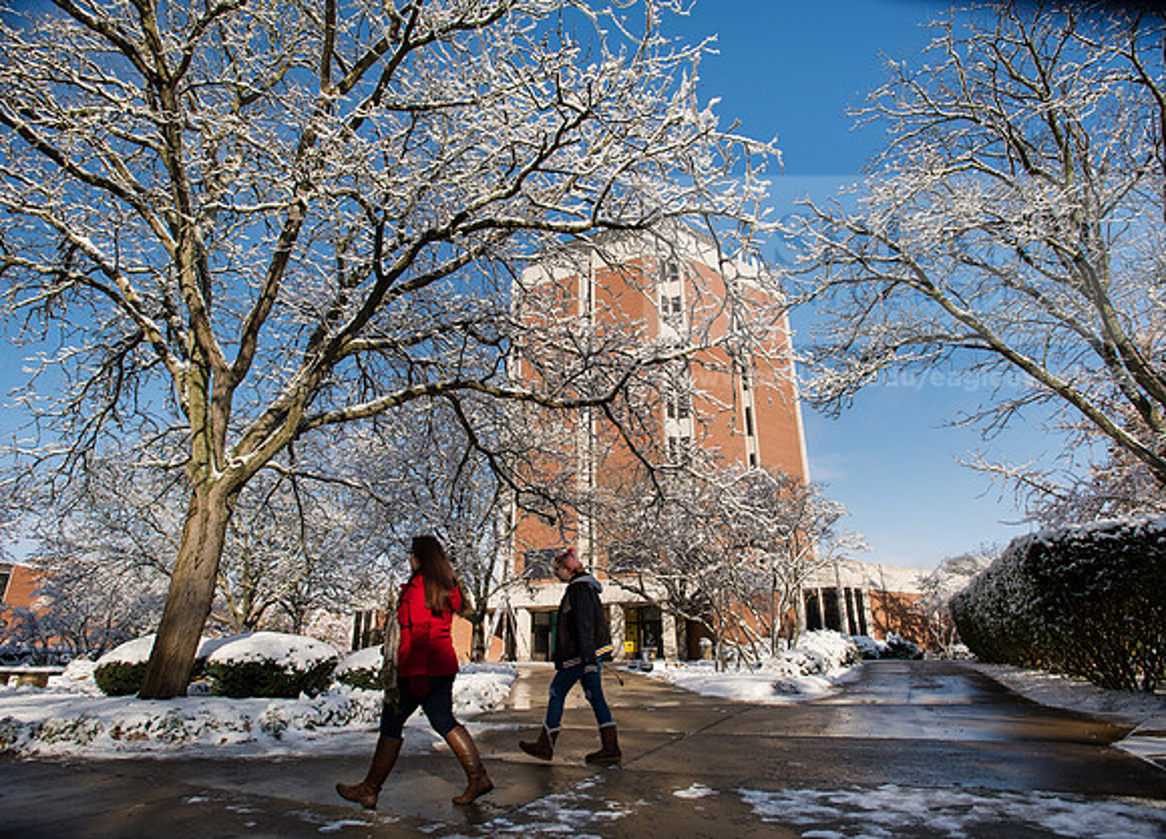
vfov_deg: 68.7
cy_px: 432
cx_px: 587
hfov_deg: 87.2
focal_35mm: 18
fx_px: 613
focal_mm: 17
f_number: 7.1
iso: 250
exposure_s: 1/320
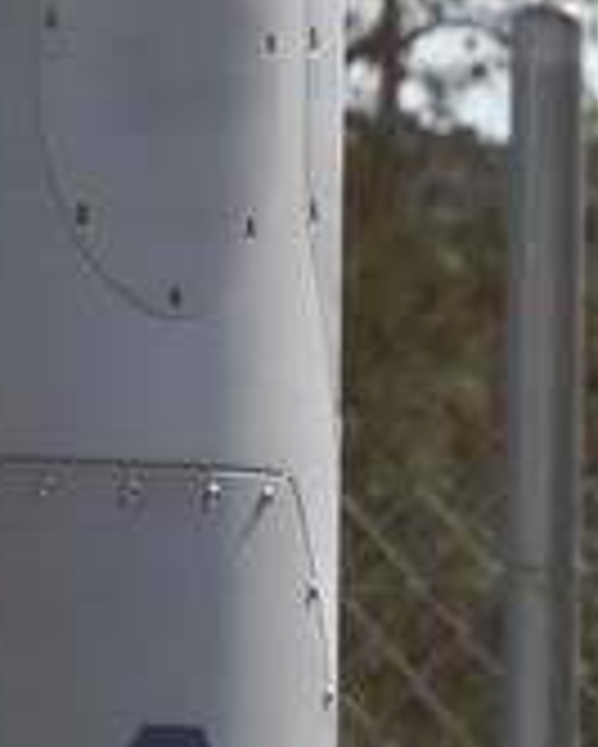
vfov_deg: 3.9
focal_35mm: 489
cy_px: -117
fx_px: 10808
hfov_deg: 3.2
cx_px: -139
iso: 100
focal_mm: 60
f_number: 13
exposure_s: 1/160
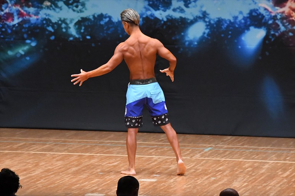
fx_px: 2211
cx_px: 148
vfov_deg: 5.1
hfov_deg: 7.6
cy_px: 98
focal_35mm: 270
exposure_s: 1/400
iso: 8000
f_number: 5.6
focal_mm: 180
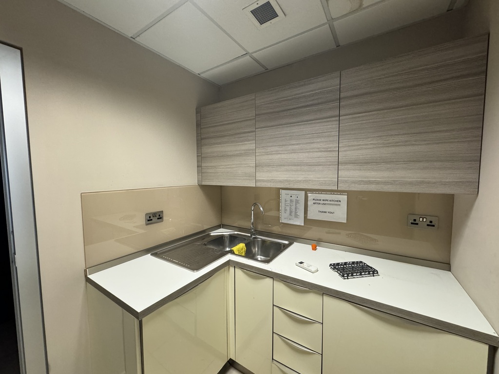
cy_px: 187
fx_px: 202
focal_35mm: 14
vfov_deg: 85.7
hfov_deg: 102.1
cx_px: 250
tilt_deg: -4.5
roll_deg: -0.5
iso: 320
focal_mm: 2.22
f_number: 2.2
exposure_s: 1/100
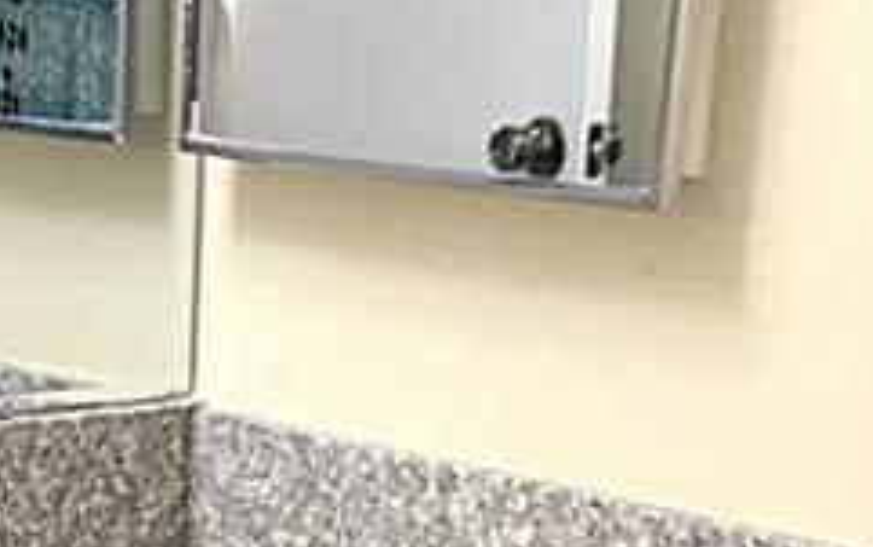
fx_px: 3000
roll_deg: -0.9
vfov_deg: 9.6
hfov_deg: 16.3
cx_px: 47
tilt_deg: -22.9
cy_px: 1145
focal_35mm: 126
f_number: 1.8
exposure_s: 1/37
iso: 20
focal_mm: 3.99
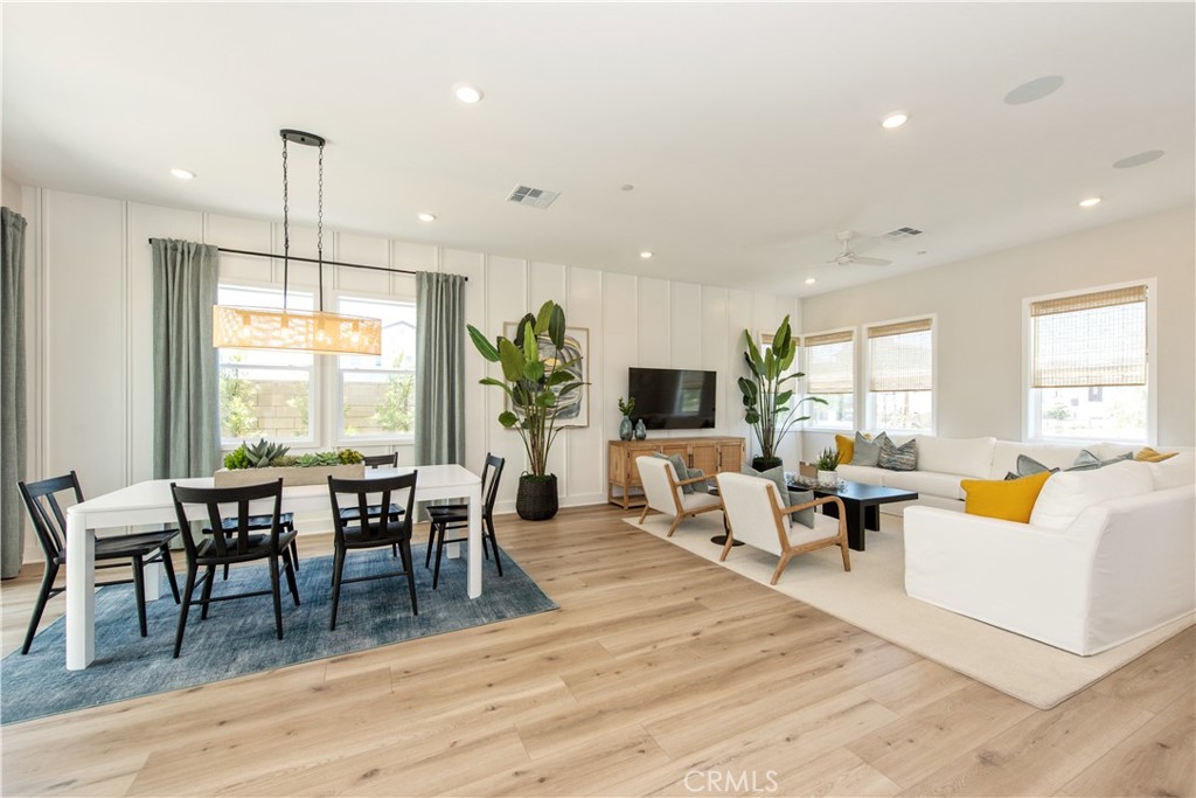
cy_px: 399
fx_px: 465
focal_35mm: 14
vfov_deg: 81.2
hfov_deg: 104.2
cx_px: 598
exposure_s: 1/125
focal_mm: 14
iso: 560
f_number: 5.6
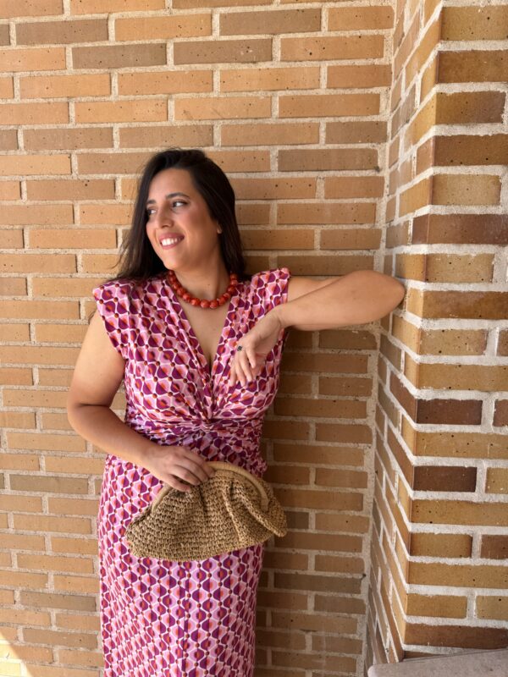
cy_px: 338
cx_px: 254
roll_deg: +0.5
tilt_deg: -8.0
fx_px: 470
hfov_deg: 56.8
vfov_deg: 71.6
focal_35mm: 24
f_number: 1.78
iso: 80
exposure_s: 1/700
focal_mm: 6.76
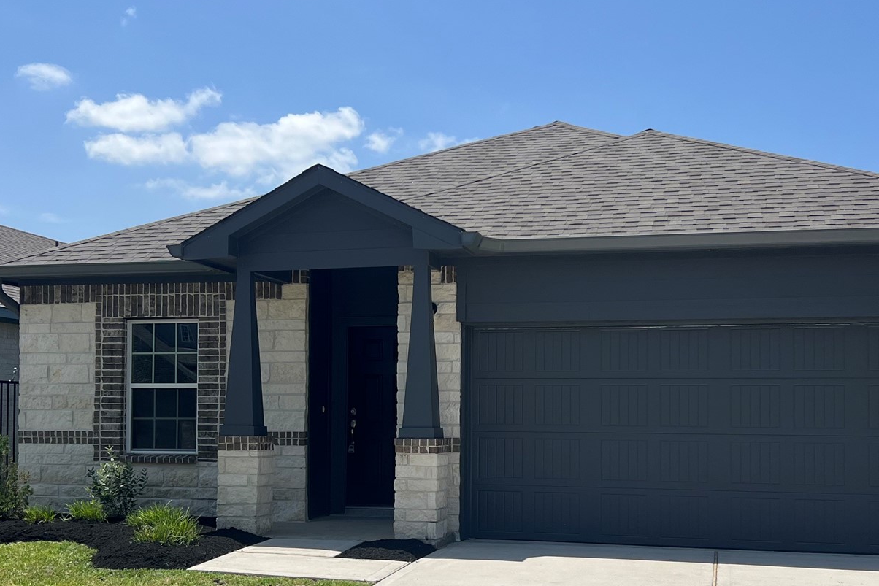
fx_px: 1123
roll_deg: -0.2
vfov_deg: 29.0
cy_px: 393
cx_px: 447
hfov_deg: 42.7
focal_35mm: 46
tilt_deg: +2.2
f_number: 1.5
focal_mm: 5.7
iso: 50
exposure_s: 1/7463
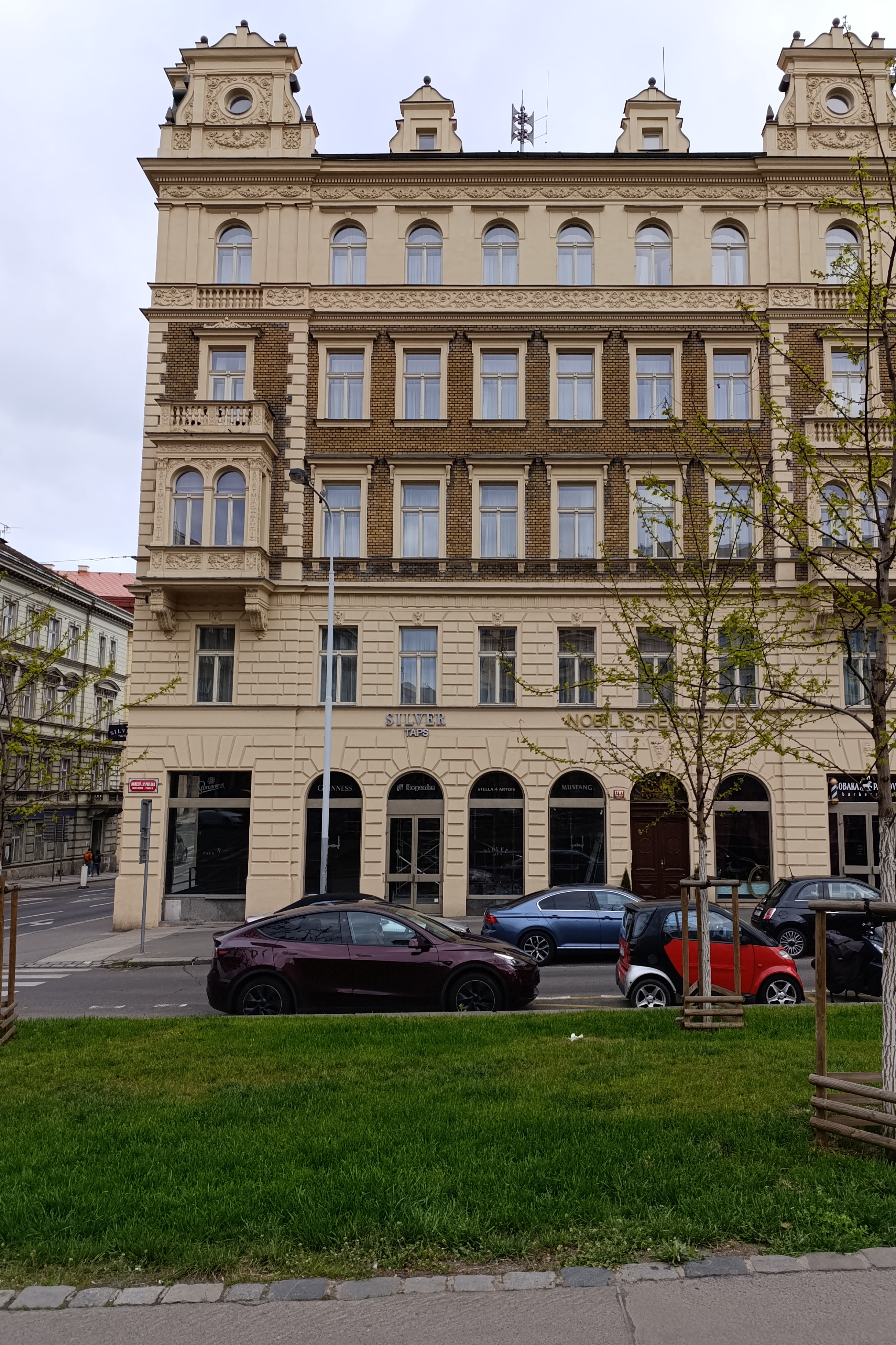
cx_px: 516
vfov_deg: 71.5
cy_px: 675
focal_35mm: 25
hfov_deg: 51.1
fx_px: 933
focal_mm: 6.14
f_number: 1.6
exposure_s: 1/187
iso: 50
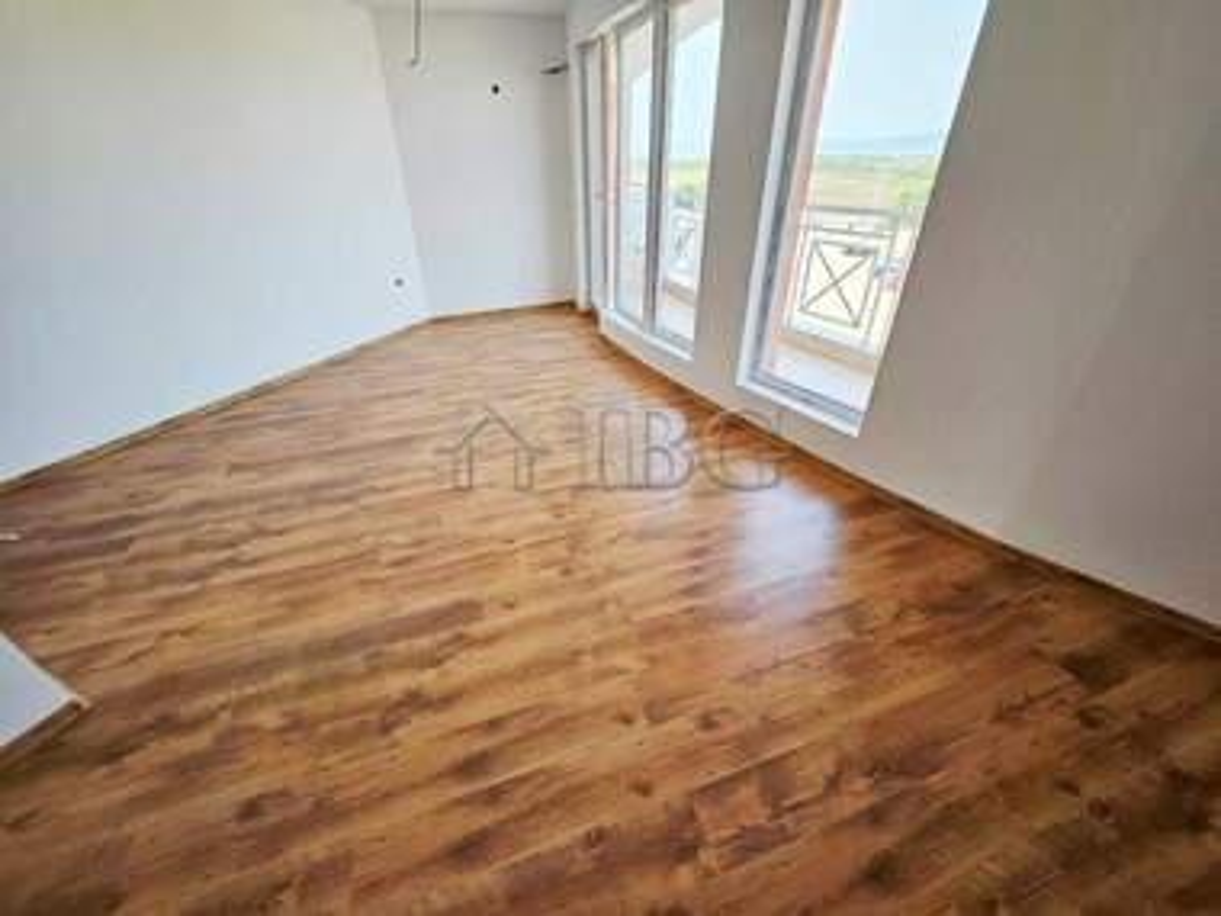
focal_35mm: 13
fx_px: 459
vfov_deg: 89.9
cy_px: 458
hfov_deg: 106.2
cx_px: 610
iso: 32
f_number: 2.2
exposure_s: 1/120
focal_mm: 1.7
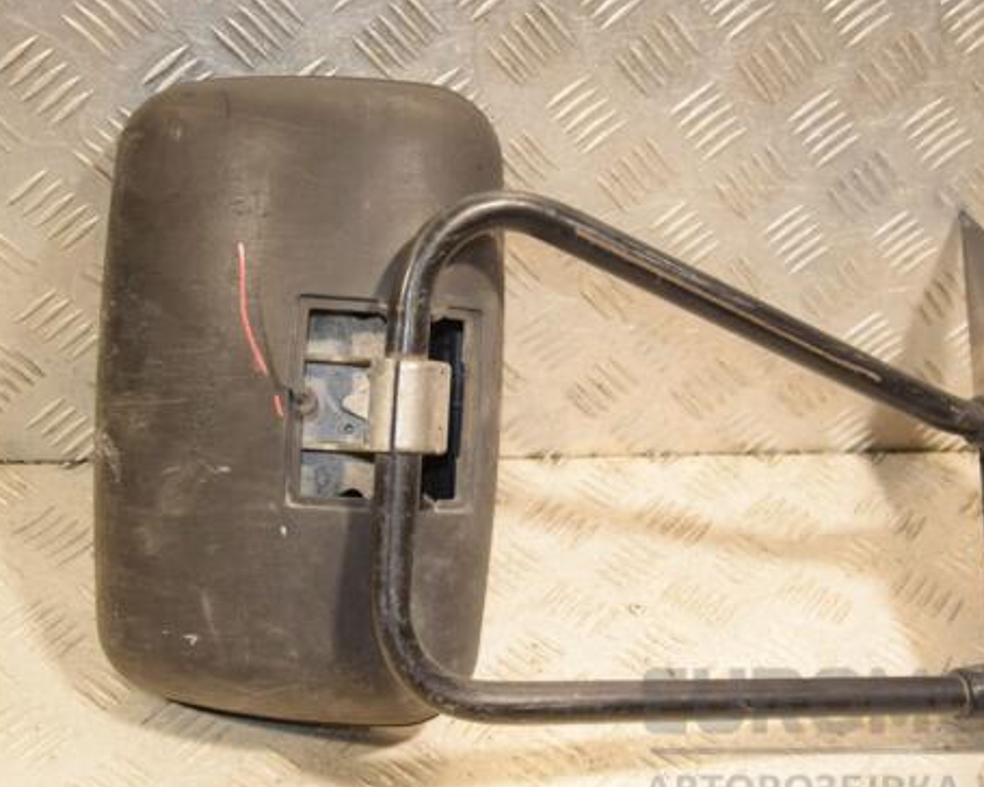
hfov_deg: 35.8
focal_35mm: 52
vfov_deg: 29.1
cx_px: 603
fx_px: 1514
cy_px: 413
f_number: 5
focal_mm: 28
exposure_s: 1/160
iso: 800
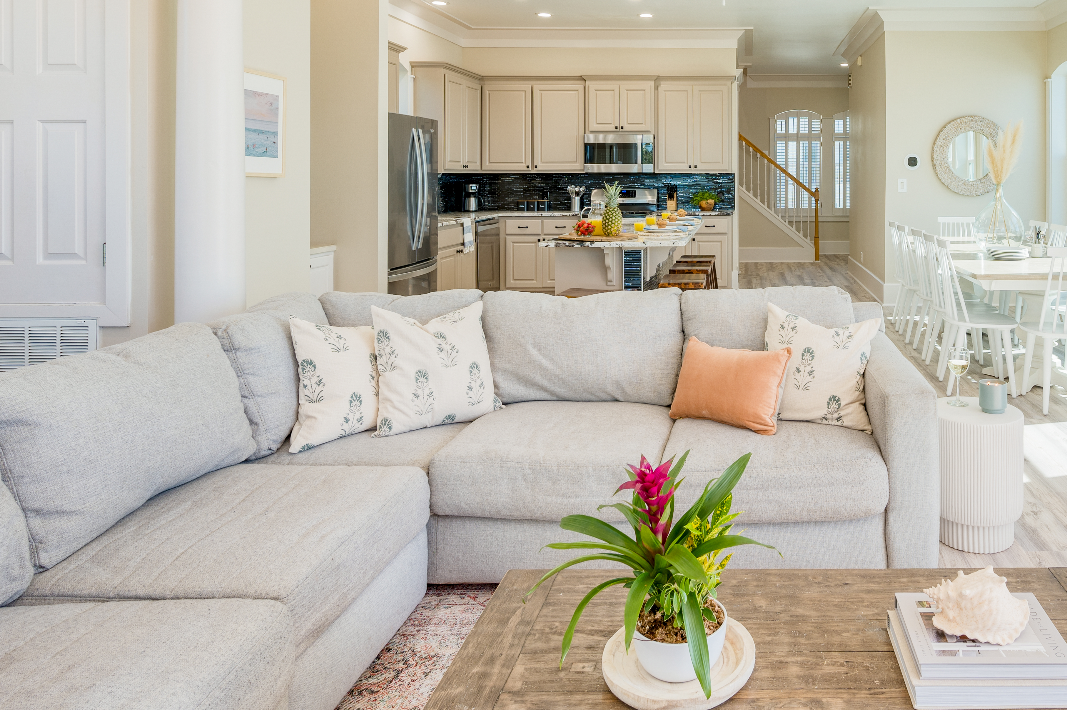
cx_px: 757
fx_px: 740
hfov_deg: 68.4
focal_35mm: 25
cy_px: 176
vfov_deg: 49.2
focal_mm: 15
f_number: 10
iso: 100
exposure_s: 1/8
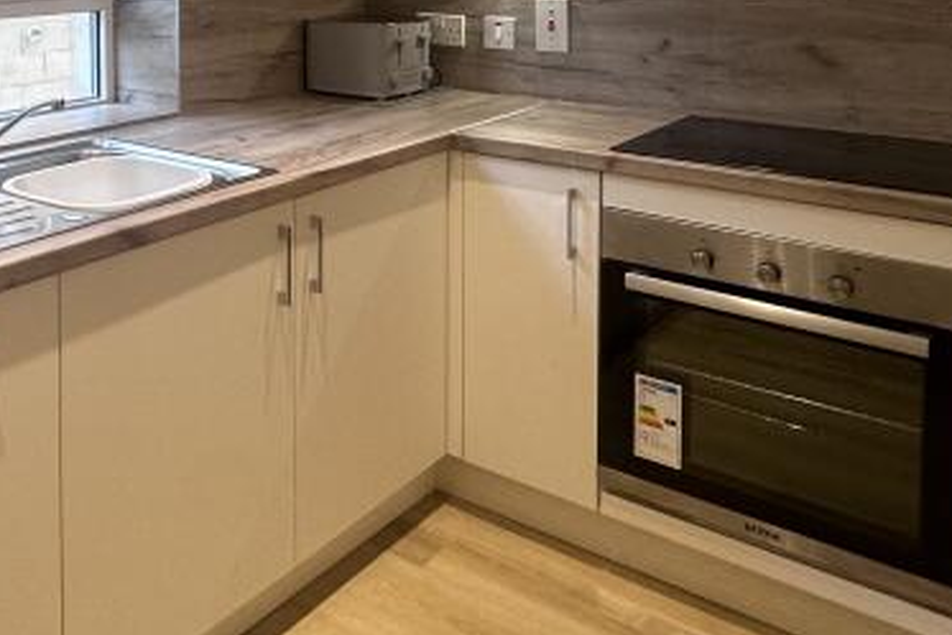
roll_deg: +0.2
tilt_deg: -2.5
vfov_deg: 30.8
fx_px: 1058
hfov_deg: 44.1
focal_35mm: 40
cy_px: -13
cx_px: 92
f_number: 2.2
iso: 100
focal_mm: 2.22
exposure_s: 1/100
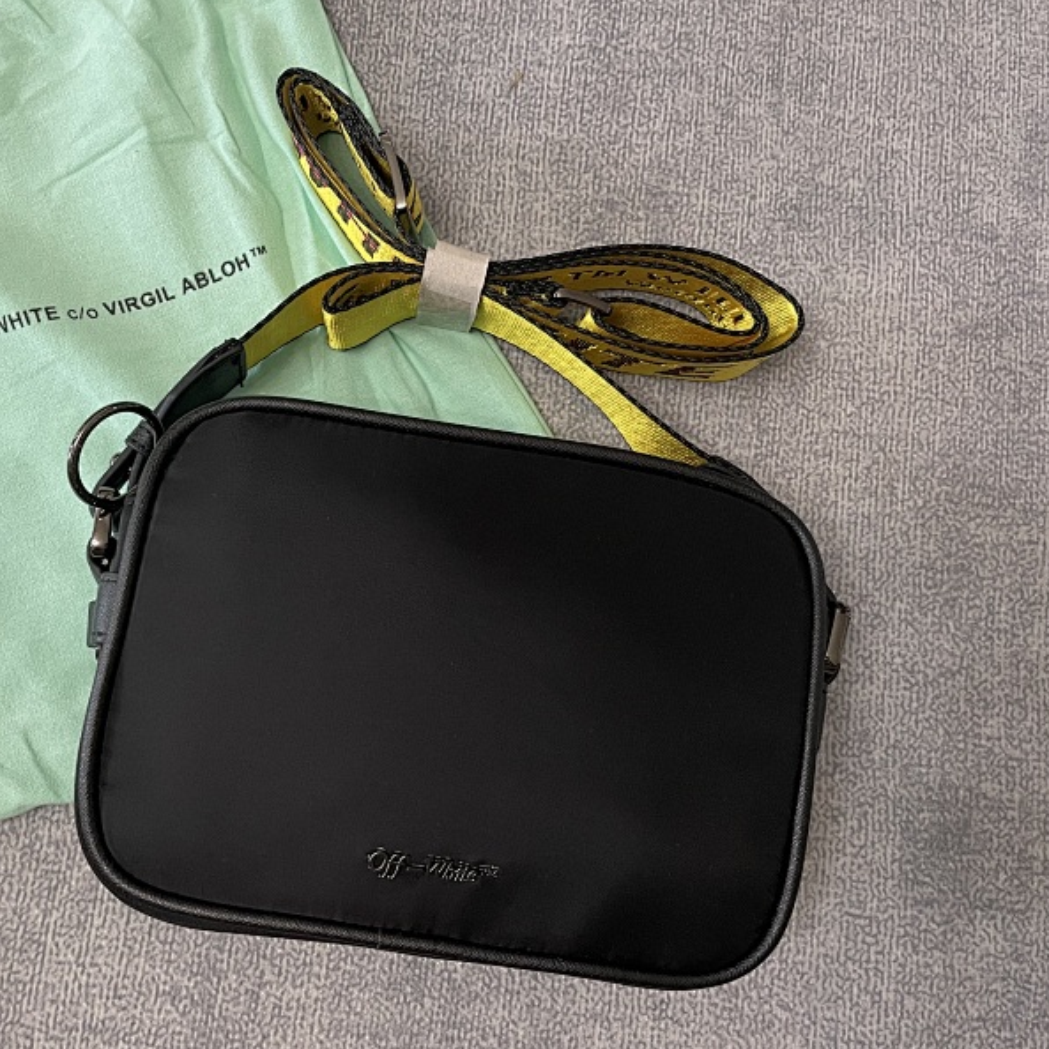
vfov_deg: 52.5
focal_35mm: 31
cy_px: 524
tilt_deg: -81.7
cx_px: 394
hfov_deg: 52.0
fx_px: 1063
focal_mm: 4.2
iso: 320
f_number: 1.6
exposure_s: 1/50
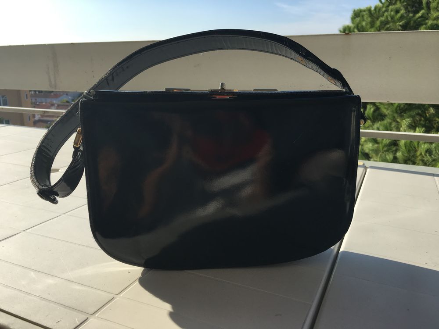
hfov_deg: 61.7
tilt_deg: -14.9
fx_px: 368
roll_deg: -0.4
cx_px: 220
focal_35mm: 29
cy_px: 164
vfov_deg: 48.2
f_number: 2.2
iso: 25
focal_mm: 4.15
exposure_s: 1/1399
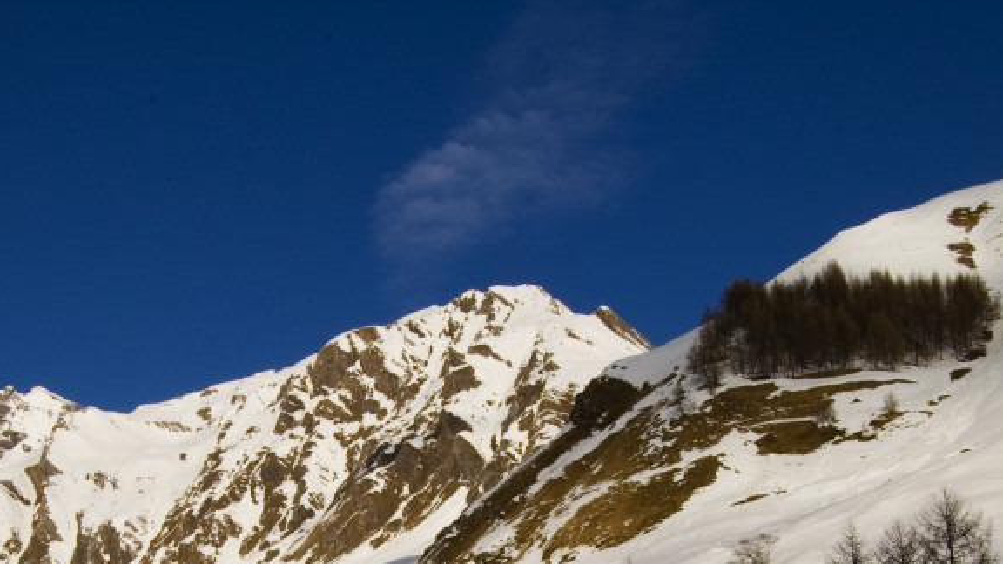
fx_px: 1782
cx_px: 387
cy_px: 575
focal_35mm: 67
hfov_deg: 31.3
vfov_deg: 17.5
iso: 200
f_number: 16
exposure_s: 1/250
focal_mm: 24
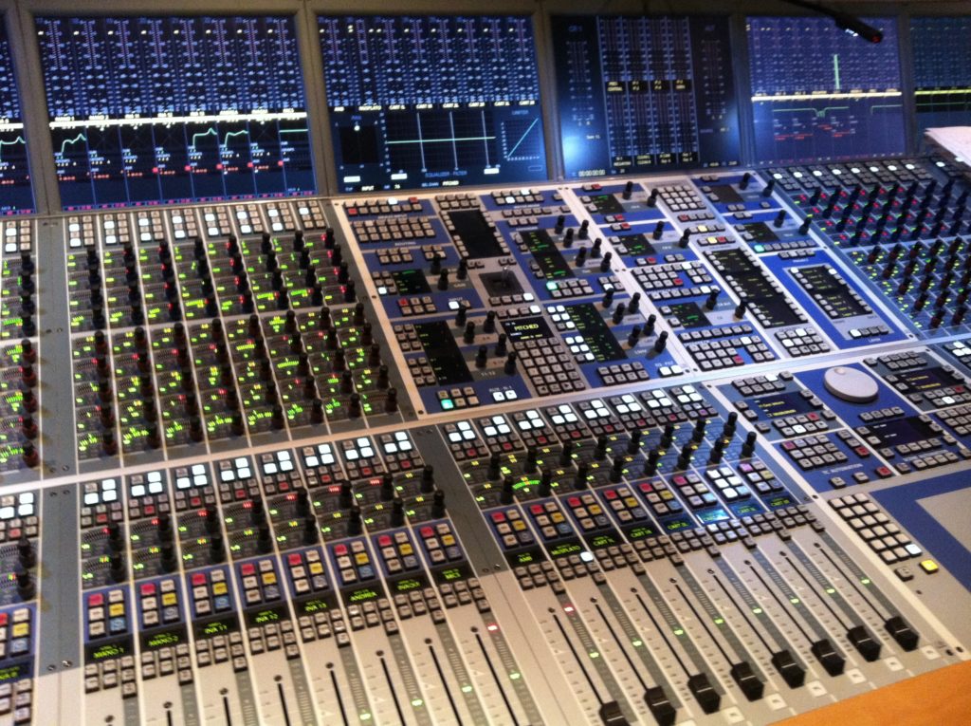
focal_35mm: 35
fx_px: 980
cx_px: 486
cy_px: 363
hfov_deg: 52.7
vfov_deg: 40.6
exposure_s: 1/15
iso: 320
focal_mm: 3.85
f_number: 2.8
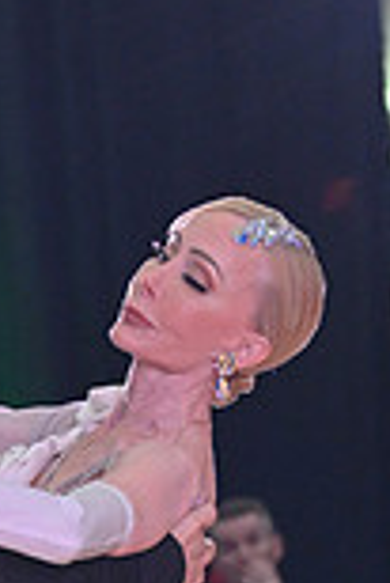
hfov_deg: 3.0
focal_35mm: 451
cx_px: -115
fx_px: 7312
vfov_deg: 4.5
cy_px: 753
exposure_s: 1/400
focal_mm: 120
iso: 2500
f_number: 5
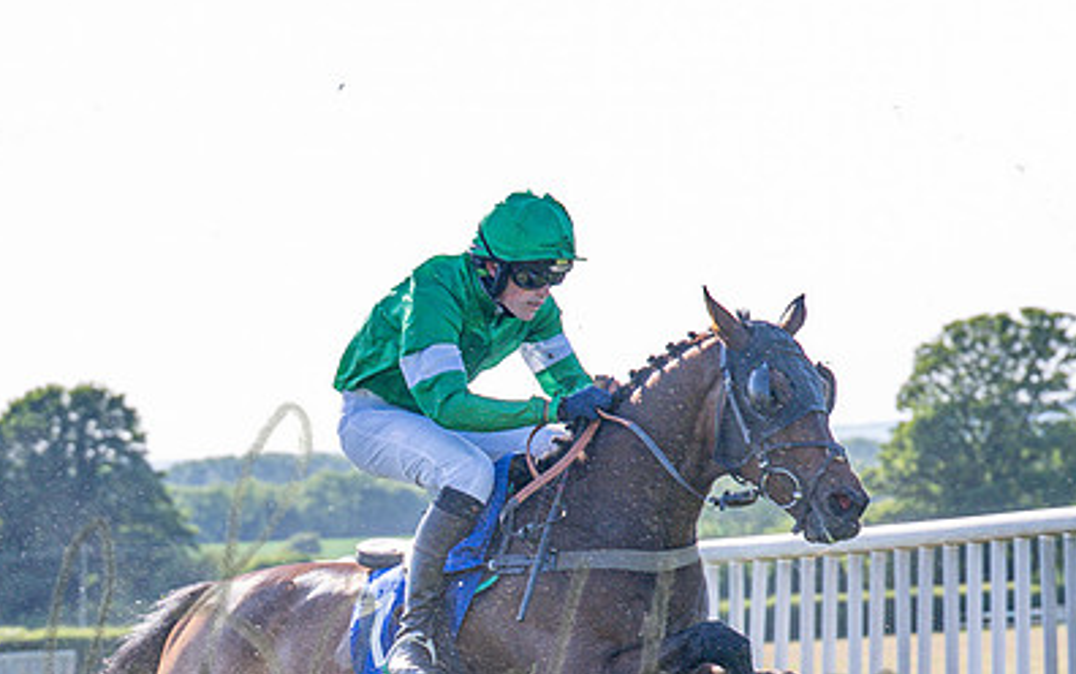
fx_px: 5633
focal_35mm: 192
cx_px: 415
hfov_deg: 10.9
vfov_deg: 6.8
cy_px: 586
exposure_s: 1/1250
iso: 320
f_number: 4
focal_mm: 70
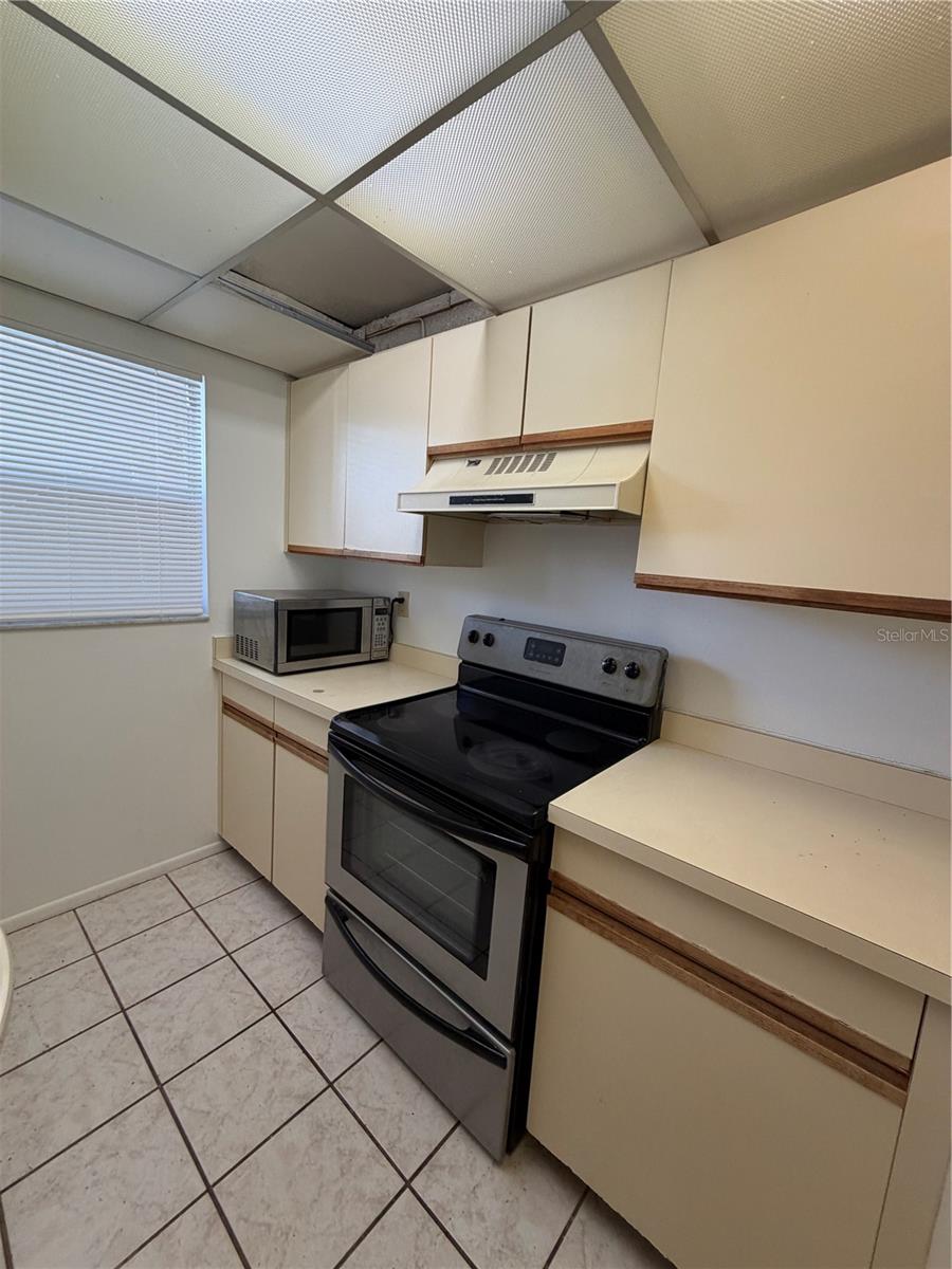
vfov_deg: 102.1
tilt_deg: -9.7
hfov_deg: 85.7
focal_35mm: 14
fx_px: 513
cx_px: 476
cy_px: 634
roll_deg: -4.1
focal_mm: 2.22
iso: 160
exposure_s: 1/120
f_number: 2.2
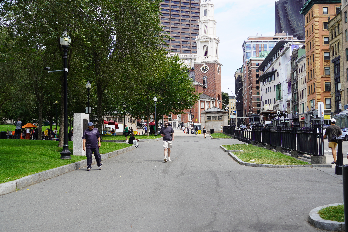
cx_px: 174
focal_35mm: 44
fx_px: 420
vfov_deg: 30.8
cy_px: 116
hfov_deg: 45.0
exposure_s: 1/250
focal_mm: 29
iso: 100
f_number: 5
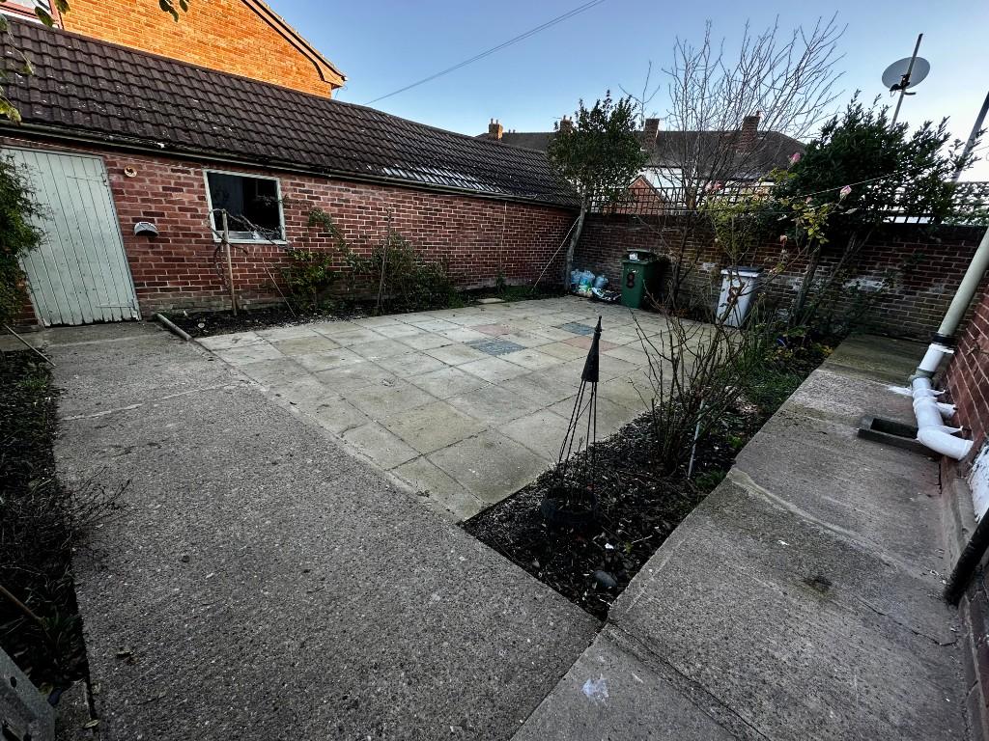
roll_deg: -4.3
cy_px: 370
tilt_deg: -20.9
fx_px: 400
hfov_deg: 102.1
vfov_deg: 85.7
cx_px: 494
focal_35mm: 14
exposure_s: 1/183
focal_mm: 2.22
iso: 40
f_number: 2.2
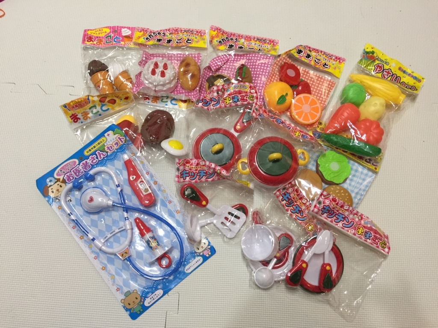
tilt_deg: -75.2
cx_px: 219
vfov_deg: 48.2
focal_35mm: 29
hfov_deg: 61.7
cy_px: 164
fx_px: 367
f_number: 2.2
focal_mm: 4.15
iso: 160
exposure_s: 1/33
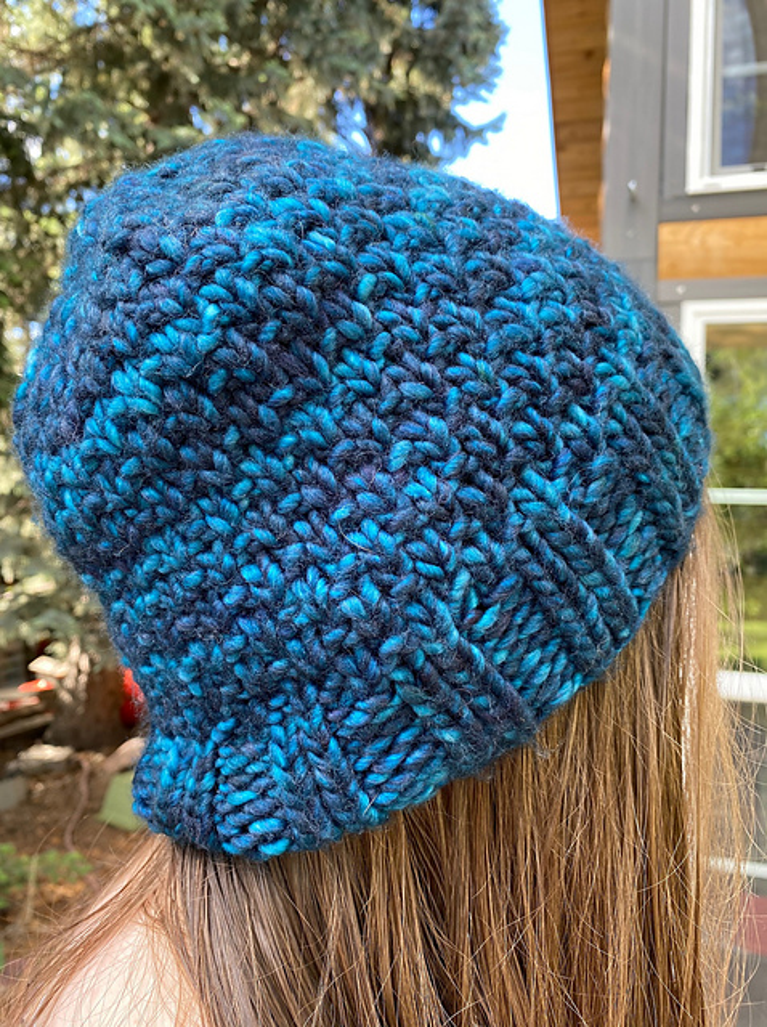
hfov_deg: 52.9
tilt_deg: +3.3
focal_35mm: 26
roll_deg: -3.0
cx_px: 384
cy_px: 514
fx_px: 770
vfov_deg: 67.4
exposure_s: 1/121
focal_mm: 4.25
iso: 64
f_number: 1.8
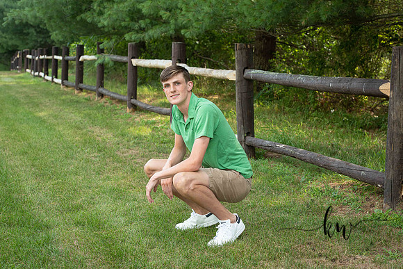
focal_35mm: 75
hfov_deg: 27.0
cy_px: 134
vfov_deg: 18.2
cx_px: 202
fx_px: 840
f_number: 6.3
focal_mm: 75
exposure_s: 1/200
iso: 500
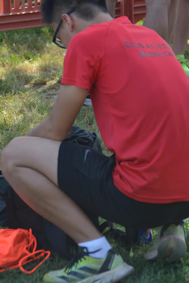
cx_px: 84
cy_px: 115
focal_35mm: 244
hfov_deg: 5.6
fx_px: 1918
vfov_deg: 8.5
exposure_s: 1/320
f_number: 6
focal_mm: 135
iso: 400
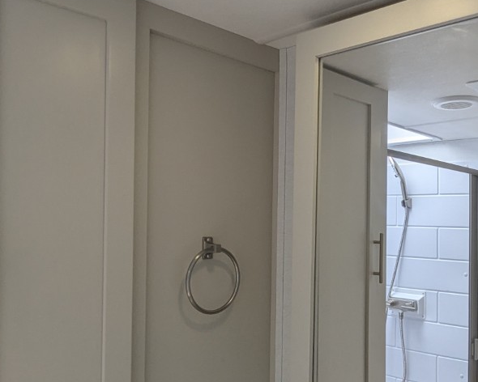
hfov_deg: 48.4
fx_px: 523
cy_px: 238
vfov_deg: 39.9
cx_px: 312
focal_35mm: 37
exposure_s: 1/243
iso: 51
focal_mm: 2.35
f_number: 2.2
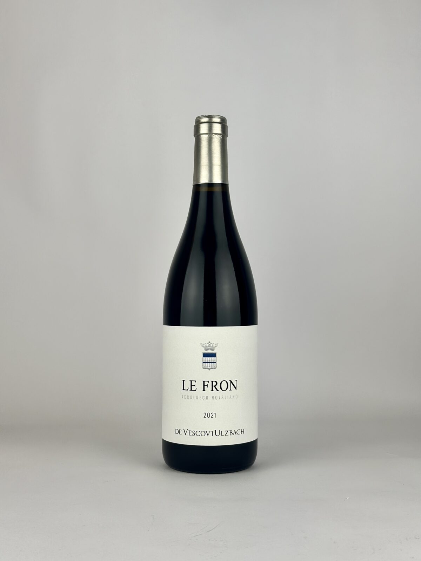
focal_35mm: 48
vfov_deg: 39.7
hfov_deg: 30.3
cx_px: 210
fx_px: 778
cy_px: 280
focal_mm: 6.86
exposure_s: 1/1120
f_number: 1.78
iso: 80
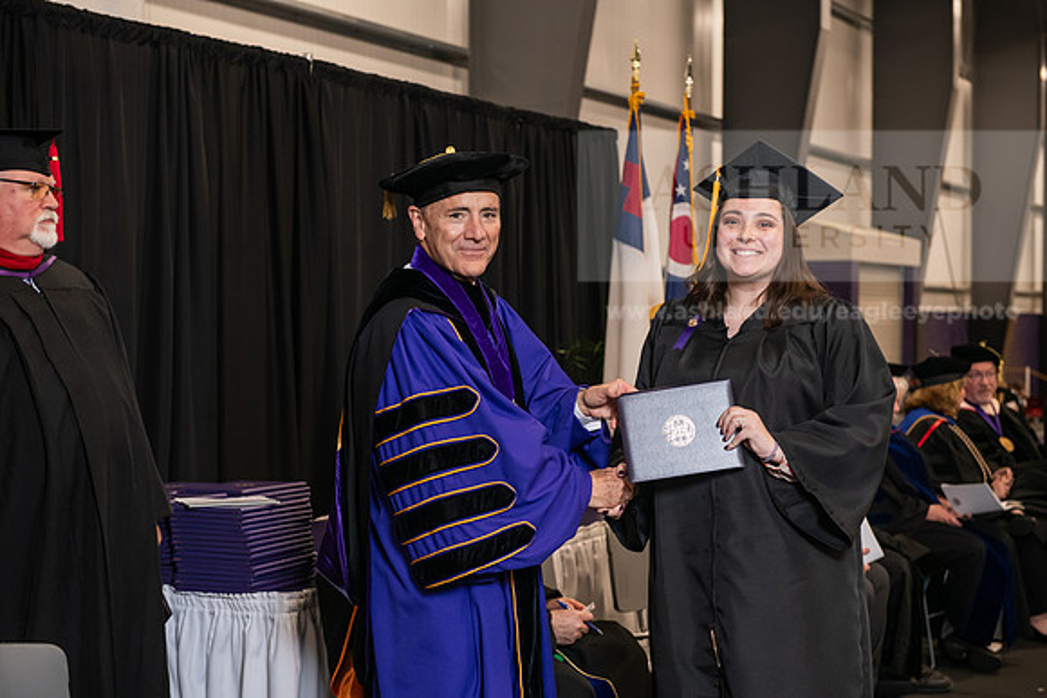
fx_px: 1920
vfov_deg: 20.6
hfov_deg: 30.5
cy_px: 349
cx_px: 524
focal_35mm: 66
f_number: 5
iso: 1600
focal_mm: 66
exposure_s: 1/125
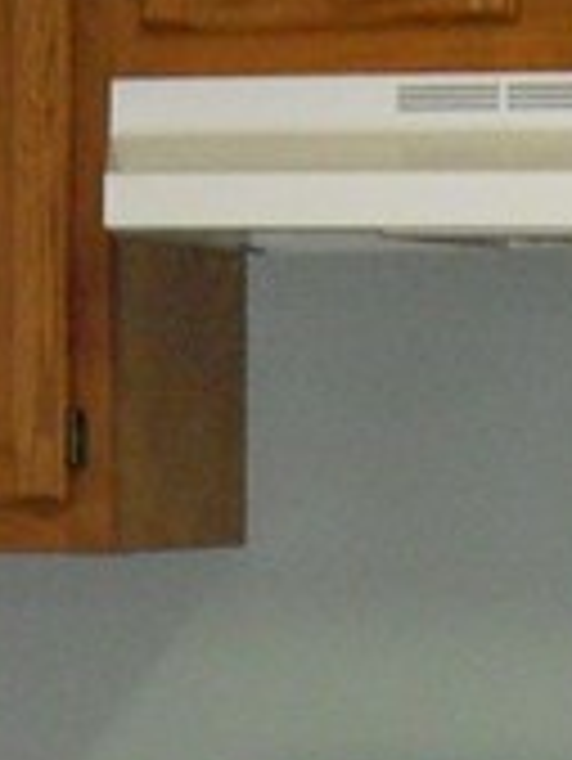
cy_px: 1183
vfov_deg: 8.8
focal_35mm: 218
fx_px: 4797
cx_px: 635
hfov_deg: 6.8
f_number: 3.1
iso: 400
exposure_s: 1/60
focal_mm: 6.3
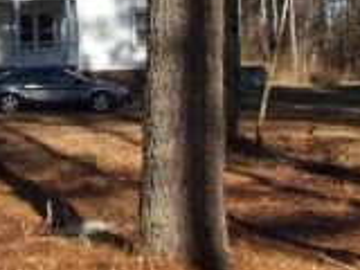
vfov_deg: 10.6
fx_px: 1435
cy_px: -50
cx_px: -7
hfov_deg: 14.1
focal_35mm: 138
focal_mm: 6.3
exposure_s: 1/500
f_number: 4
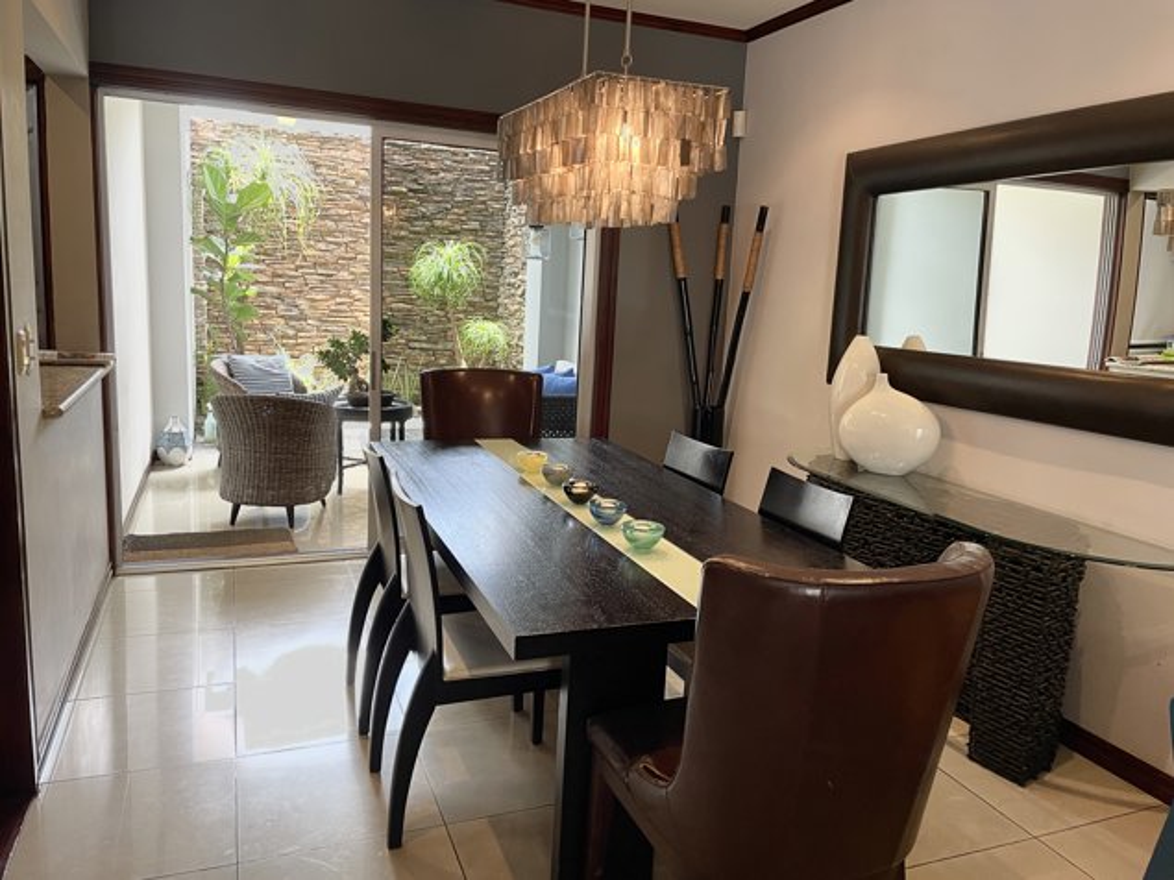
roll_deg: -2.6
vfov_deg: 53.0
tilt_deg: -9.9
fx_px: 882
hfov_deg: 67.3
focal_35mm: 26
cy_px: 440
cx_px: 587
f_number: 1.6
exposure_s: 1/60
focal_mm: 4.2
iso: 80
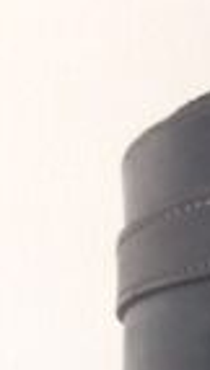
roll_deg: -0.1
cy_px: 660
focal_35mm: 141
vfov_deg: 13.6
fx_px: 1388
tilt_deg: -8.4
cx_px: 474
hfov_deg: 8.1
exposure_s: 1/33
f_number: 2.2
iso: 125
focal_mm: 4.15
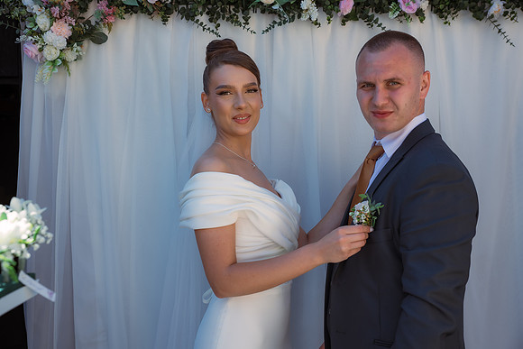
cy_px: 174
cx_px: 262
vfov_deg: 29.9
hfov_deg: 43.6
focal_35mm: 45
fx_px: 654
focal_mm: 45
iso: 320
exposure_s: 1/800
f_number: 4
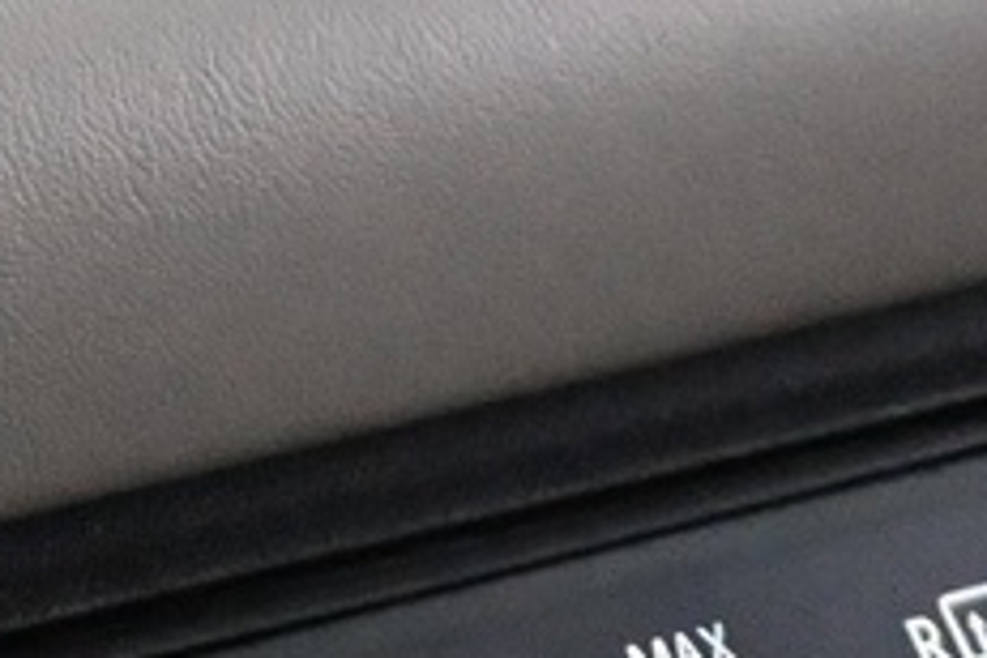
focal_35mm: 168
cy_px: -1231
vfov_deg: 7.3
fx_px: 4606
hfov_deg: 11.2
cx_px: -910
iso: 8000
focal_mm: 16
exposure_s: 1/60
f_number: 3.5
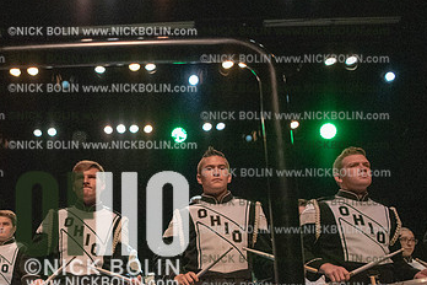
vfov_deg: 32.4
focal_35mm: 40
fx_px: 474
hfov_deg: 46.5
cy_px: 230
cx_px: 102
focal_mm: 24
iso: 10000
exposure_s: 1/4000
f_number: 2.8
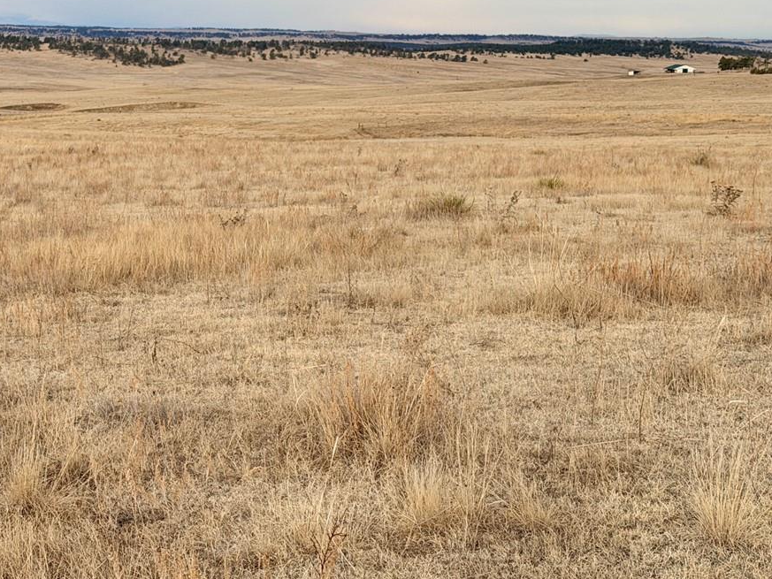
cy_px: 277
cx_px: 194
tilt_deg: -7.4
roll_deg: -0.3
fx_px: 1963
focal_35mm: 88
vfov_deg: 16.8
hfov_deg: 22.1
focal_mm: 6.76
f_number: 1.78
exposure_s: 1/3534
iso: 64
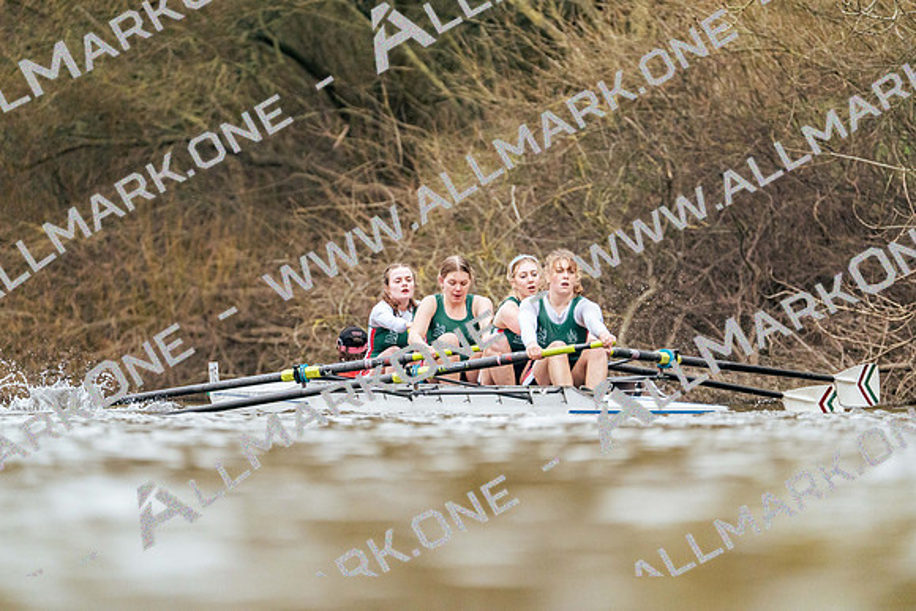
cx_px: 458
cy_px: 306
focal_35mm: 600
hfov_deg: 3.4
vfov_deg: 2.3
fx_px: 15270
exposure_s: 1/2000
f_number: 6.3
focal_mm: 600
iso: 5000
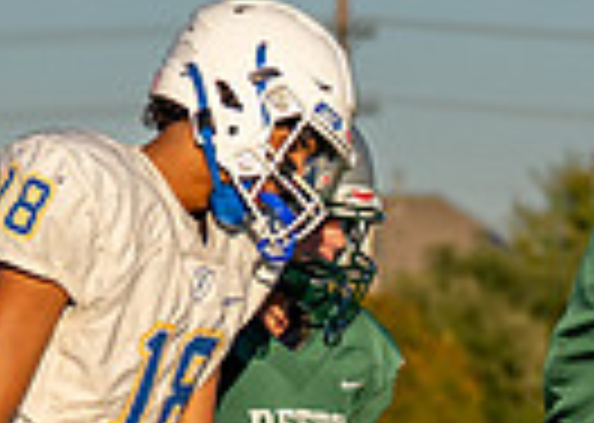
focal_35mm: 458
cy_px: 960
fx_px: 7719
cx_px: 857
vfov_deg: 3.1
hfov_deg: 4.4
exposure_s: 1/3200
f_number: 2.8
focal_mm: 70
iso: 160
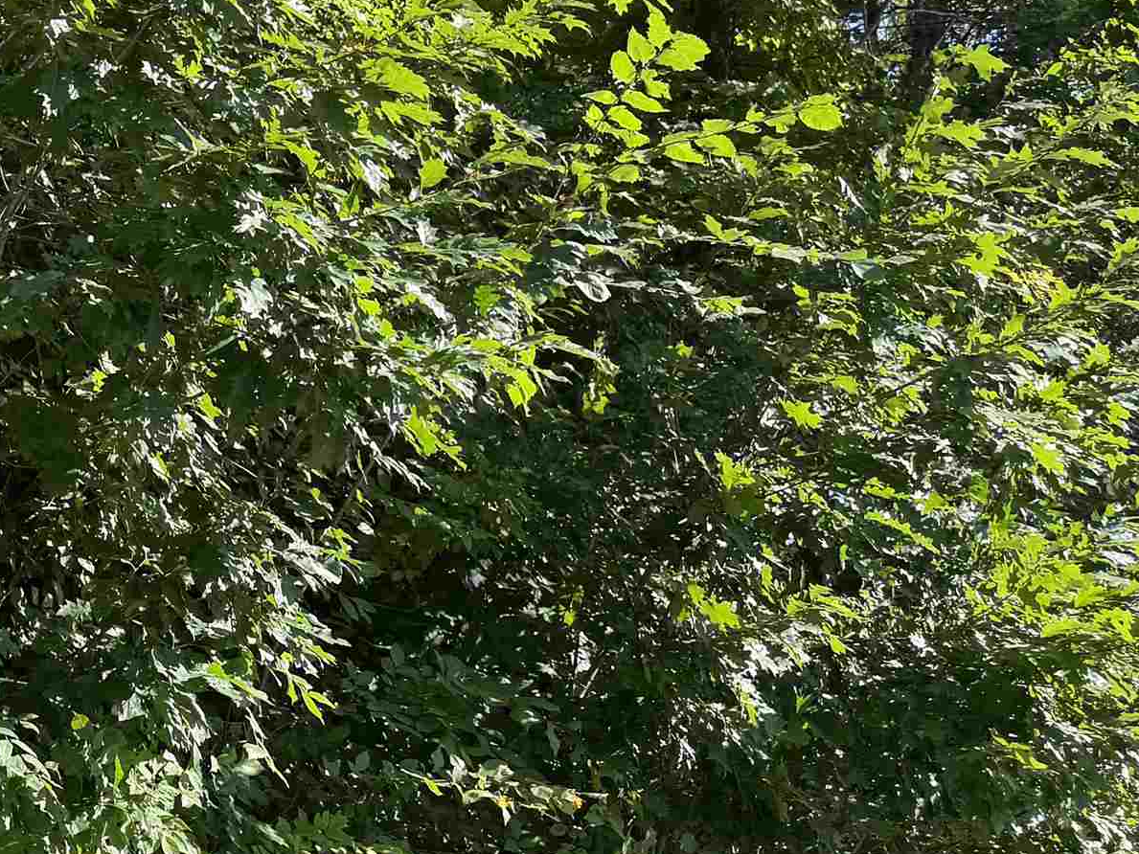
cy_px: 483
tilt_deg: +8.9
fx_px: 2040
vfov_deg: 23.6
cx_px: -285
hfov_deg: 27.0
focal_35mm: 62
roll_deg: -3.1
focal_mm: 6.76
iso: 80
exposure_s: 1/722
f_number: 1.78
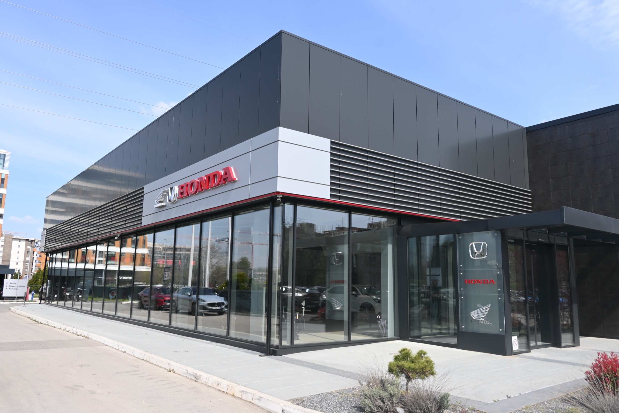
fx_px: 503
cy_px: 206
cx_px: 310
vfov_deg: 44.6
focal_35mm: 29
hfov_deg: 63.2
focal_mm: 19.5
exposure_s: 1/320
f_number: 6.3
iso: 100
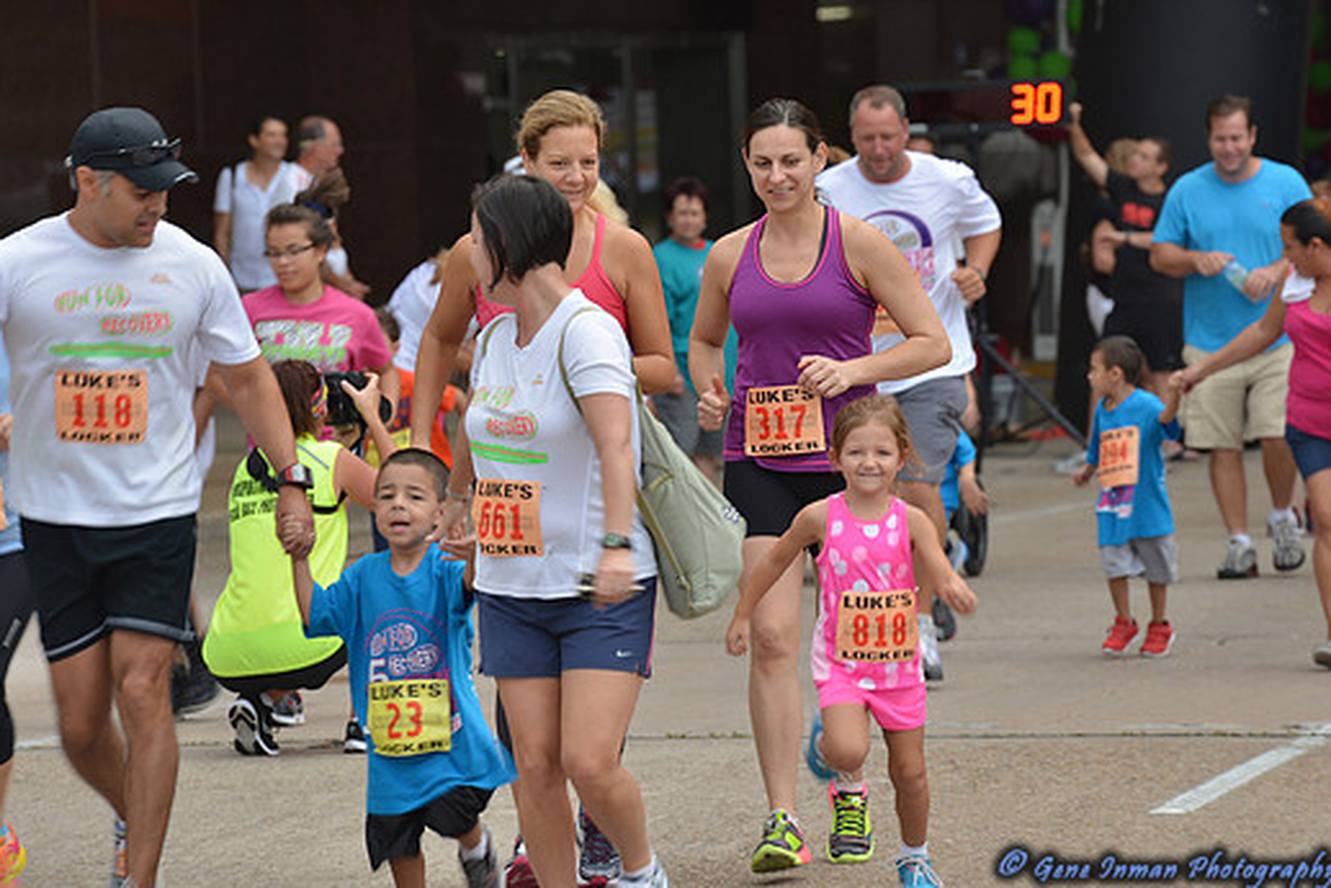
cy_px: 405
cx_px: 613
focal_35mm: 213
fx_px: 7877
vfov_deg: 6.5
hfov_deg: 9.7
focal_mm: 190
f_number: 5.6
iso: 200
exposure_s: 1/80
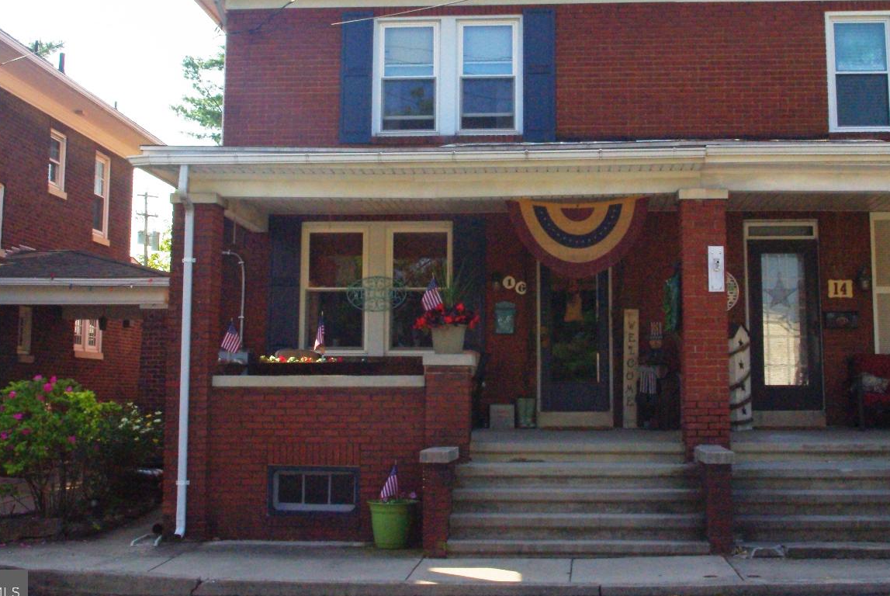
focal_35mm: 51
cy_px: 221
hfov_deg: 38.8
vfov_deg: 26.5
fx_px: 1262
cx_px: 483
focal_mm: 26.25
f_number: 11
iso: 800
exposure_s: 1/250
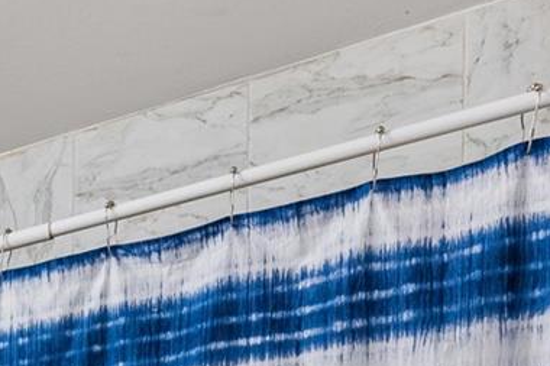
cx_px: -441
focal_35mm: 59
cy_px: 638
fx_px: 901
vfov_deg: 18.5
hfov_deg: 21.6
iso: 640
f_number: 9
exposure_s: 1/2.5
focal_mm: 14
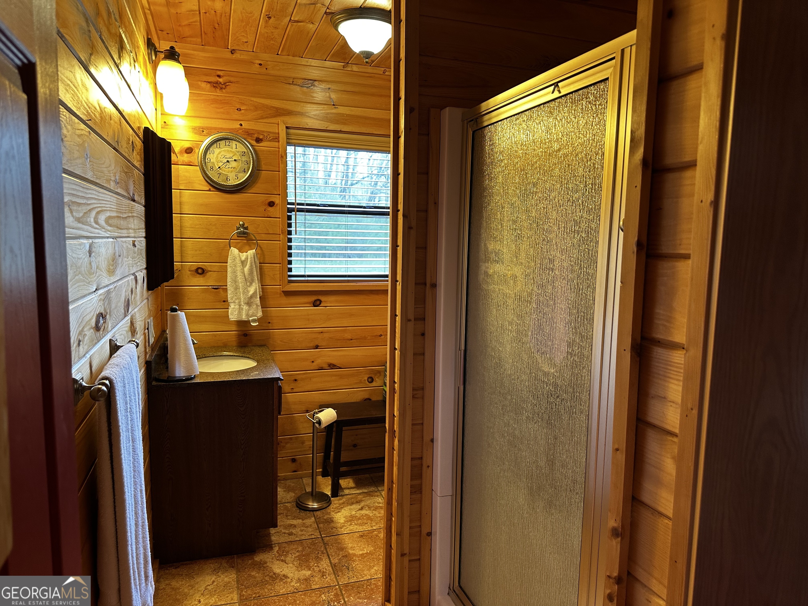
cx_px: 404
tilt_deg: -7.1
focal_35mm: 24
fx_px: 560
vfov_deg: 56.8
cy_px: 303
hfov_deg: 71.6
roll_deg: -1.3
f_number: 1.78
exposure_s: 1/60
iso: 125
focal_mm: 6.86
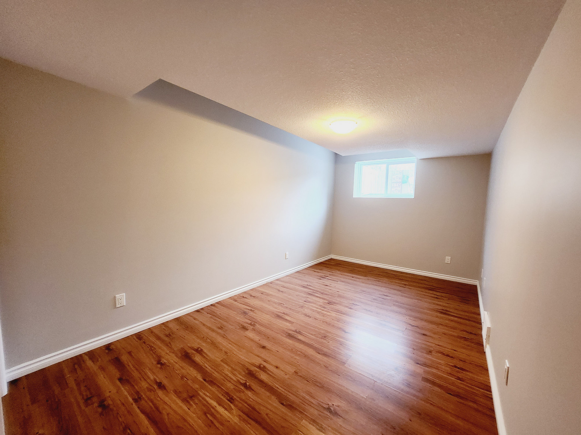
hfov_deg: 106.2
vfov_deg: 89.9
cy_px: 218
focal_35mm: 13
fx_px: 218
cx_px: 290
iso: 400
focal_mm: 1.74
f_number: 2.2
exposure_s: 1/30
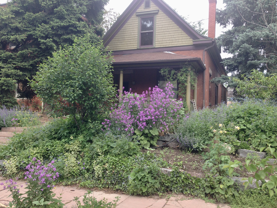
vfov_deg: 42.9
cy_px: 104
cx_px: 138
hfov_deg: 55.4
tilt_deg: +1.6
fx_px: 264
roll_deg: -2.4
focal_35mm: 33
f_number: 2.4
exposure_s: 1/311
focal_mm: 4.12
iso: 50
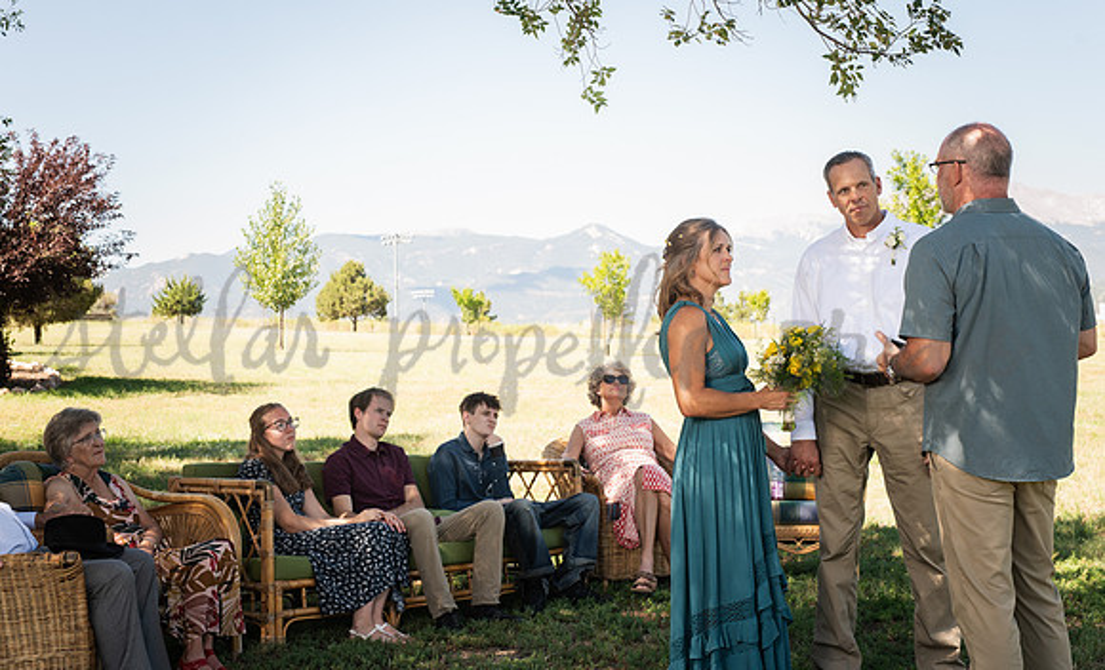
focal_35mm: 52
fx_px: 1566
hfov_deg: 38.9
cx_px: 541
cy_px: 295
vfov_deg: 24.2
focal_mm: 50
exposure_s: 1/200
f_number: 8
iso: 250
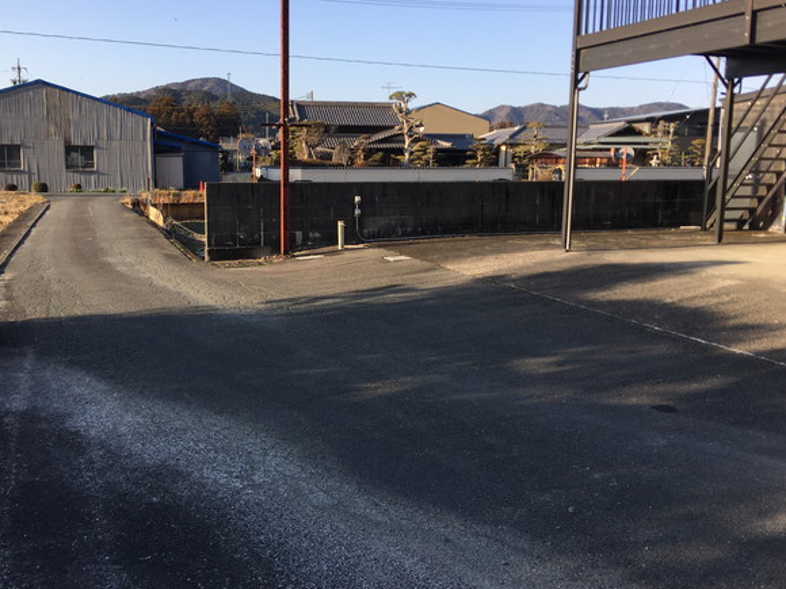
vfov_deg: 42.9
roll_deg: -0.5
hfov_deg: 55.2
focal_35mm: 33
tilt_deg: -8.6
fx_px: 749
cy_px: 290
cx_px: 346
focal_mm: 4.15
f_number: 2.2
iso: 25
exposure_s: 1/651
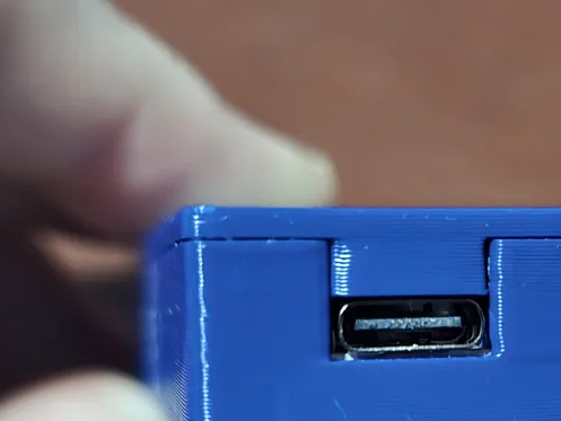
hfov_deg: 25.7
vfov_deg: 19.5
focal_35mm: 74
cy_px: 384
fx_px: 1200
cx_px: 474
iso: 2500
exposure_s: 1/40
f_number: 1.7
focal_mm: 6.3
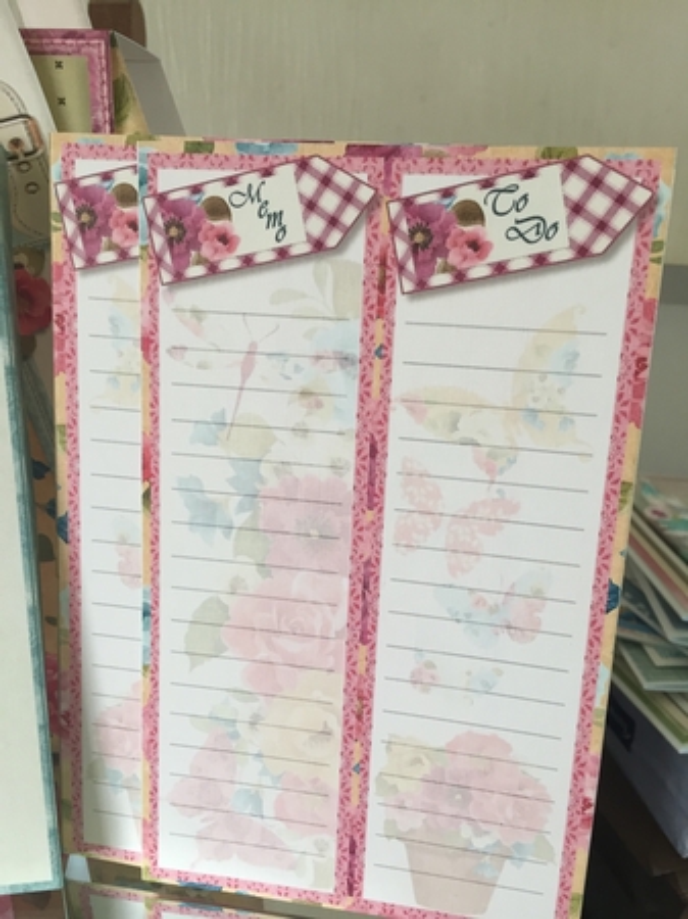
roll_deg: -1.6
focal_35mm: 29
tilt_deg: -18.0
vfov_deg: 61.7
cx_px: 344
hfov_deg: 48.2
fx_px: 769
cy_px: 460
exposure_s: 1/33
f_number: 2.2
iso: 80
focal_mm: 4.15
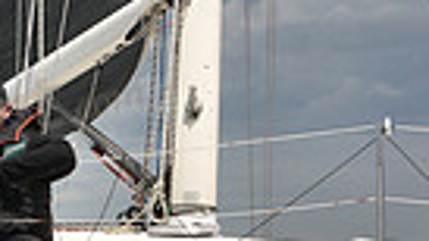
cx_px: -457
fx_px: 3935
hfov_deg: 6.1
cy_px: 346
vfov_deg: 3.5
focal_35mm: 346
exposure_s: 1/800
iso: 320
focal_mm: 78
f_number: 13
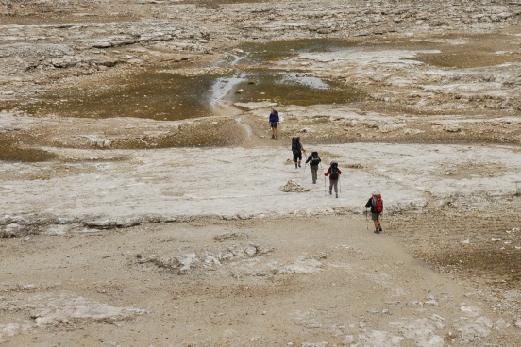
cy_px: 128
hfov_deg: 21.7
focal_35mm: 94
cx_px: 268
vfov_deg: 14.5
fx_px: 1360
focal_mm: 48
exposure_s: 1/125
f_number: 7.1
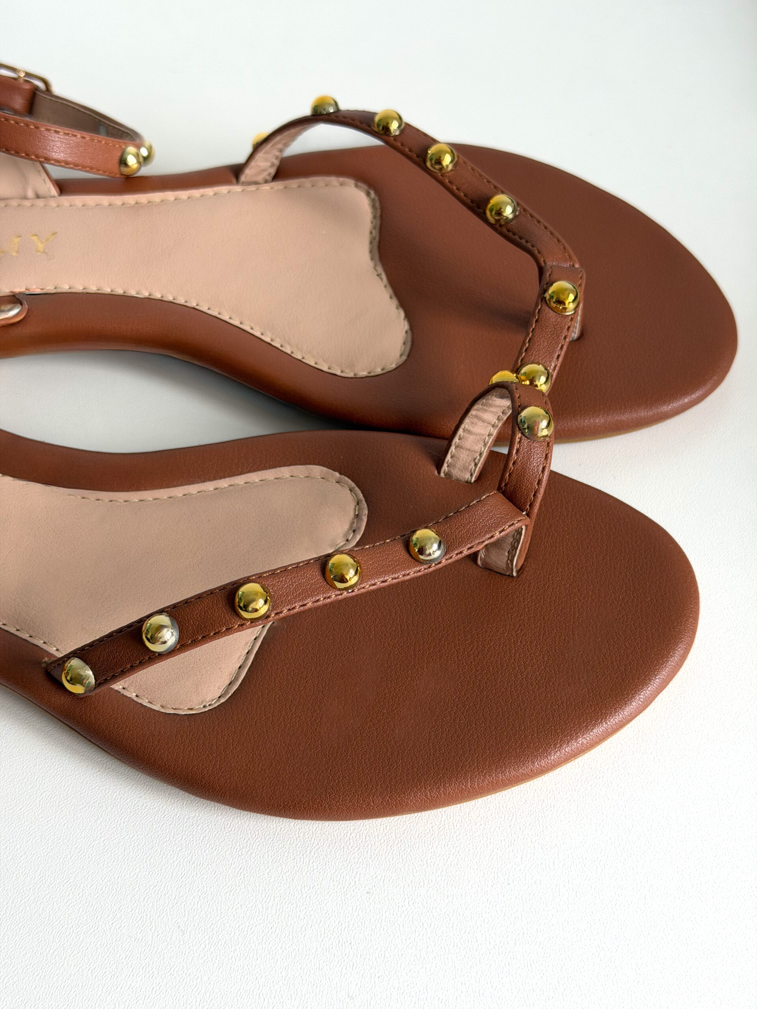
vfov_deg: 39.7
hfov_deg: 30.3
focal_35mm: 48
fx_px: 1400
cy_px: 504
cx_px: 378
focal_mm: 6.76
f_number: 1.8
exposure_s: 1/120
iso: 64
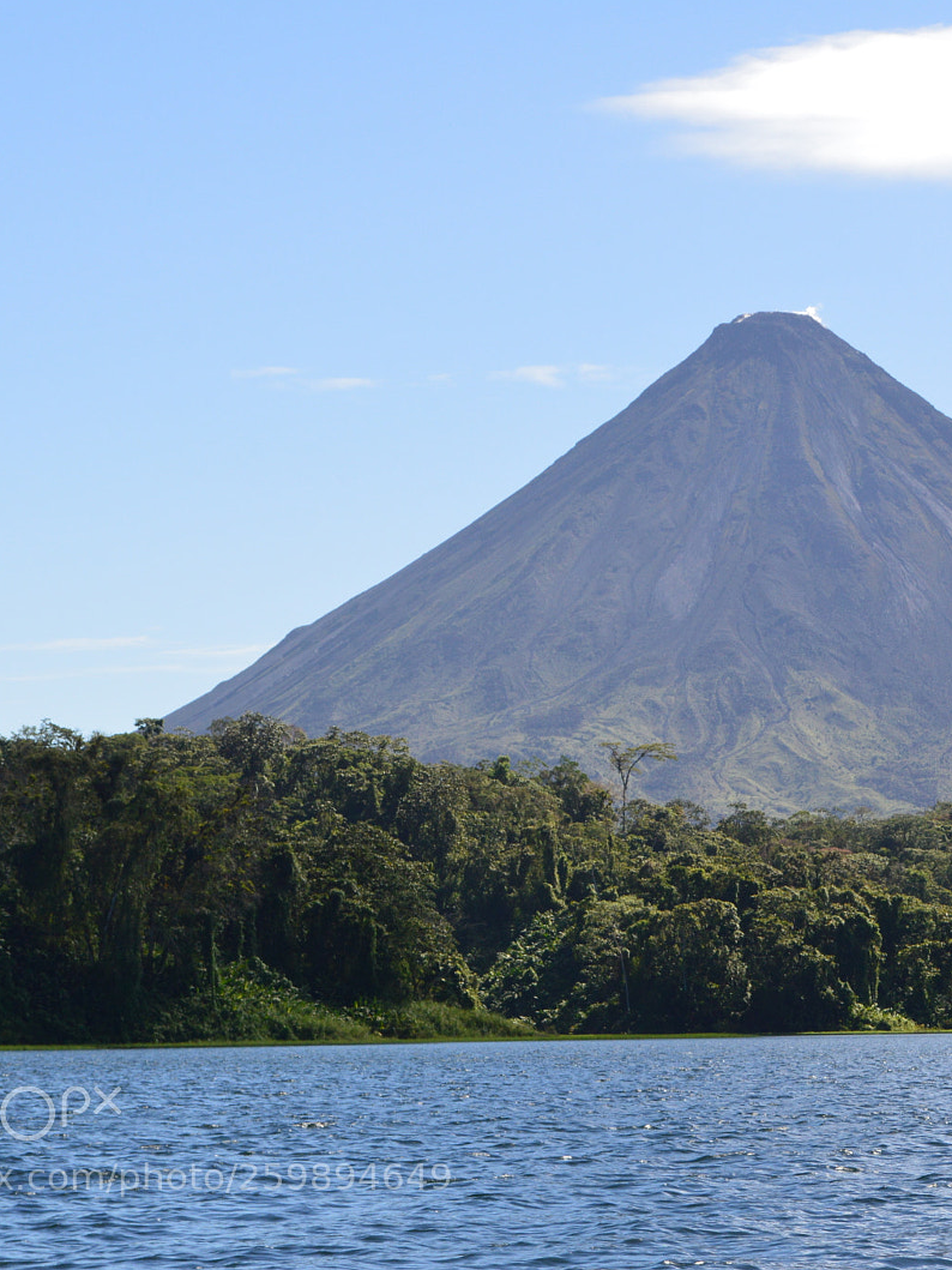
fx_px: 4391
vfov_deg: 16.5
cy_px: 633
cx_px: 783
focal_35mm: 120
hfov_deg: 12.3
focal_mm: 55
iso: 400
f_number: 11
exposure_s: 1/400
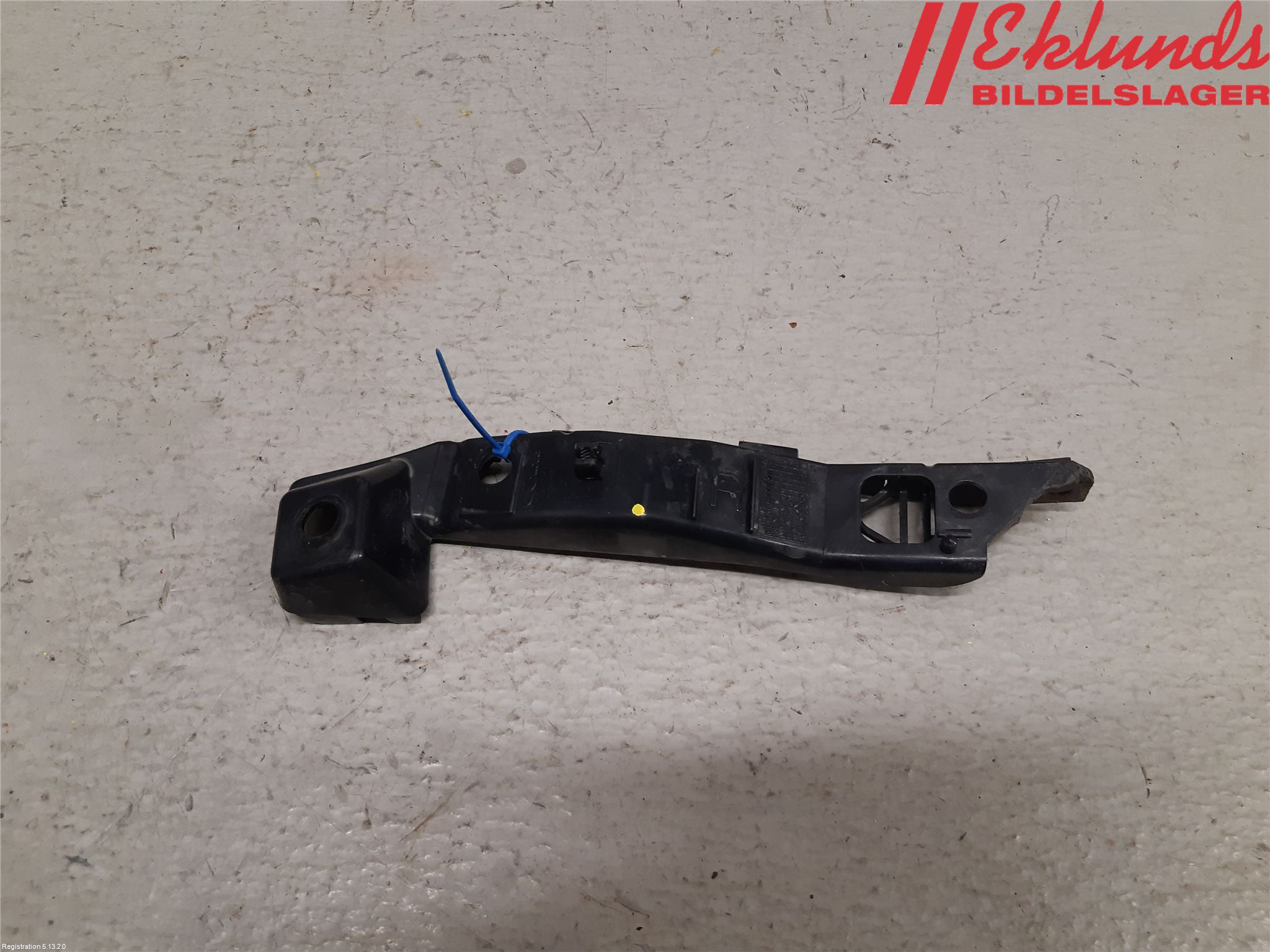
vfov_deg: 53.1
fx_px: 954
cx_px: 635
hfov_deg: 67.3
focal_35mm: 26
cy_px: 476
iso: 125
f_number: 1.7
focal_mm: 3.93
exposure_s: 1/50
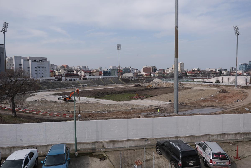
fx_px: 167
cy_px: 84
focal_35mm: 24
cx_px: 126
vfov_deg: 53.1
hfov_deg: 73.7
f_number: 4
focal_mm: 24
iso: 50
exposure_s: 1/1000
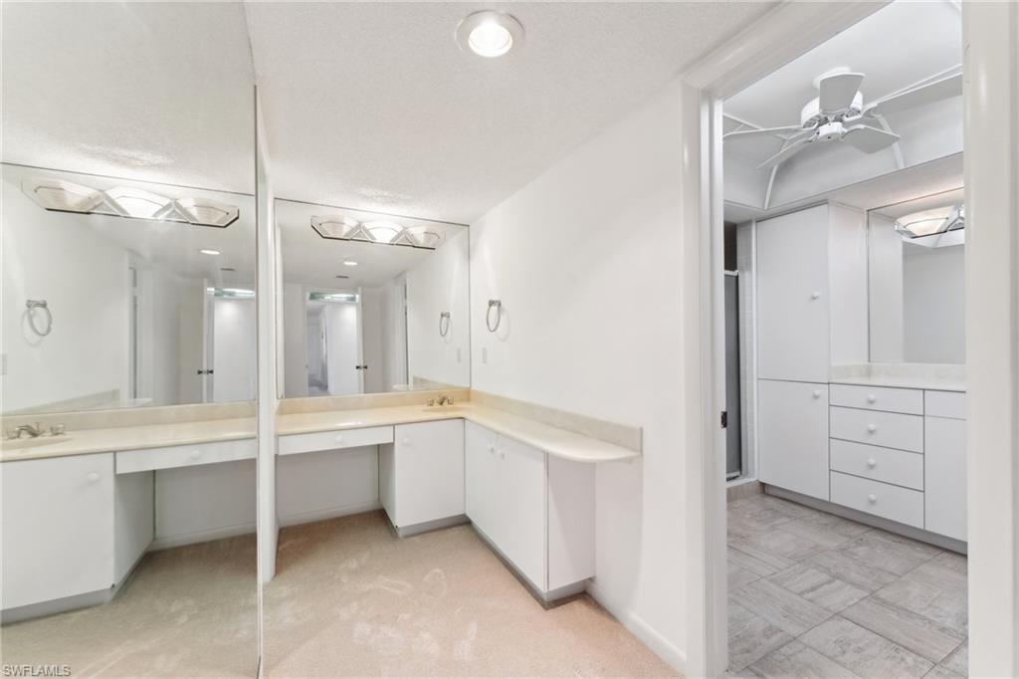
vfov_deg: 81.2
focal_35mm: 14
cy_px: 340
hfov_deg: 104.3
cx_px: 510
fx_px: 396
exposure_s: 1/25
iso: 250
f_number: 8
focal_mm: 14
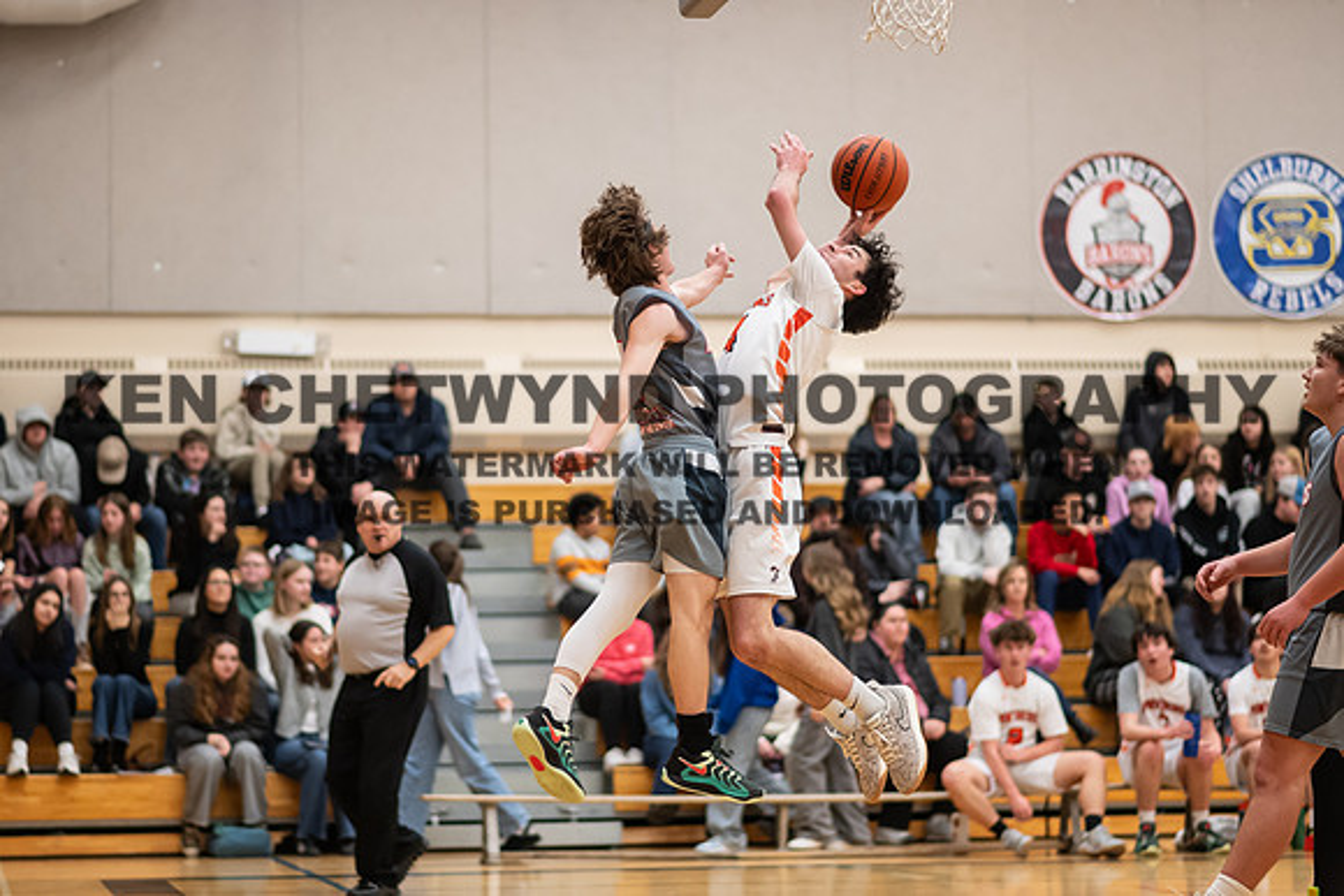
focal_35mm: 105
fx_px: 3903
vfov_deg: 13.1
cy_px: 430
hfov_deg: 19.5
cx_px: 636
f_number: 1.8
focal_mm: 85
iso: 2500
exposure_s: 1/1000
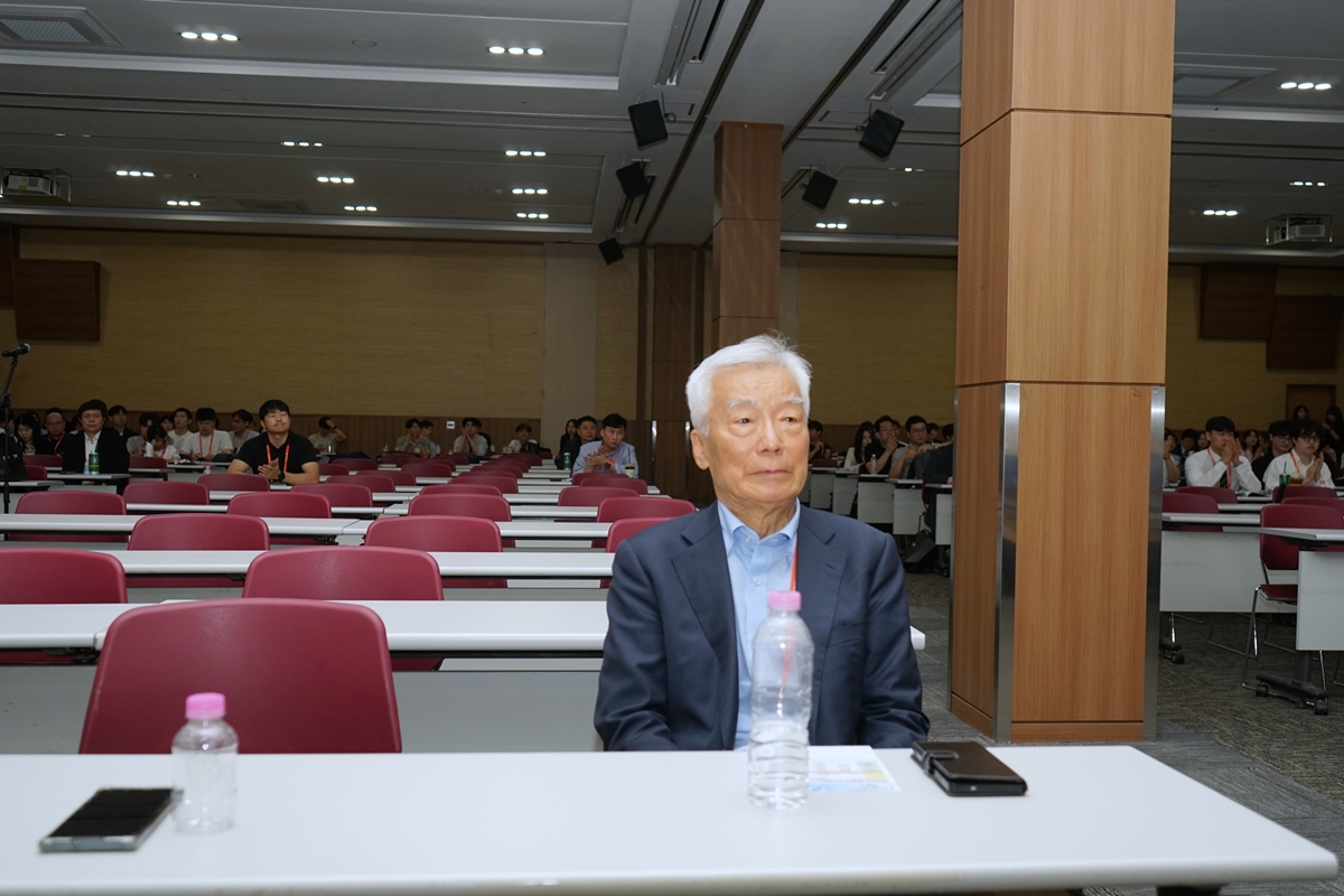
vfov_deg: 42.3
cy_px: 448
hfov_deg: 60.3
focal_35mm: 31
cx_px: 672
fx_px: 1157
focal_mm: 31
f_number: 4.5
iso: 250
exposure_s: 1/200
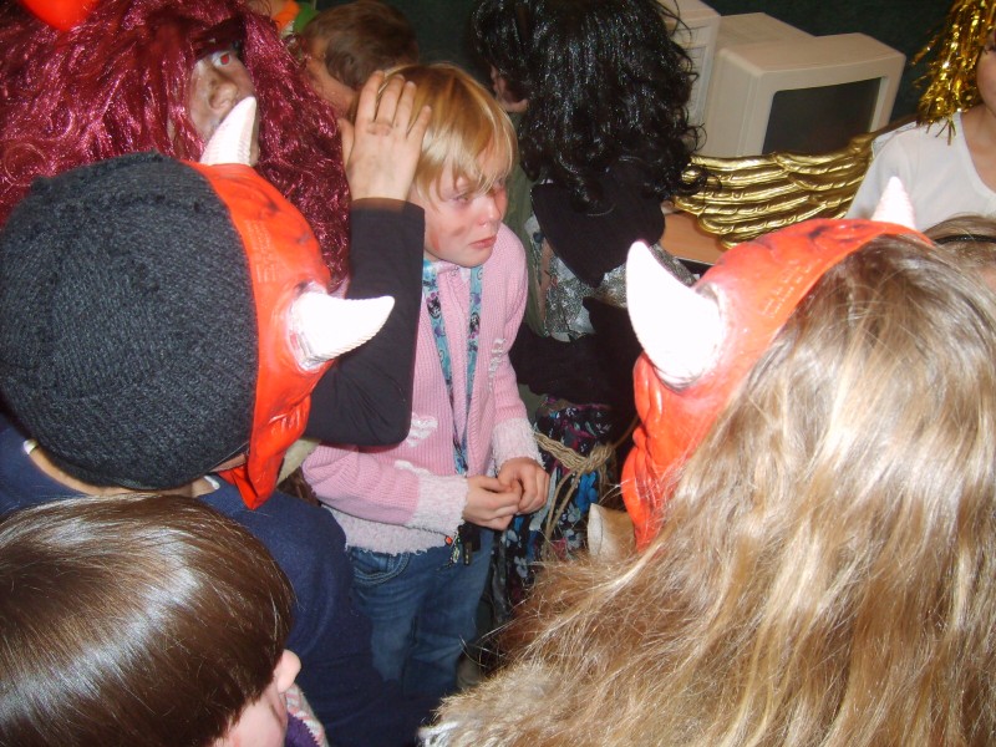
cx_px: 498
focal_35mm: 35
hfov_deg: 52.6
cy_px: 374
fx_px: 1007
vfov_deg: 40.7
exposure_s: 1/45
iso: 100
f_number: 2.8
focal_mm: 5.8
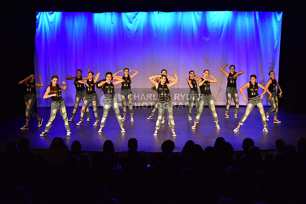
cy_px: 102
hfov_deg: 27.0
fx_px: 638
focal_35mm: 75
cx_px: 153
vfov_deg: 18.2
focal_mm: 75
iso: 2000
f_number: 4
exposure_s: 1/500
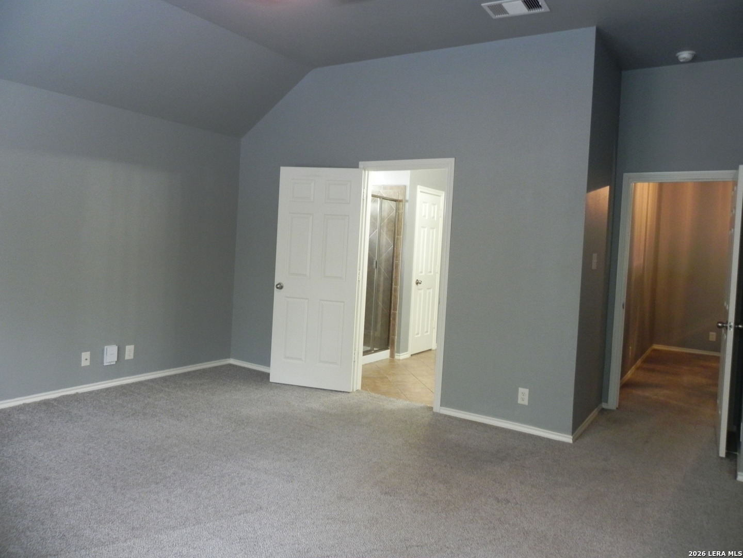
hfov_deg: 67.3
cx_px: 372
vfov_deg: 53.1
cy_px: 279
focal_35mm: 26
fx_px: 558
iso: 400
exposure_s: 1/20.5
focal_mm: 4.6
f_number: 2.8
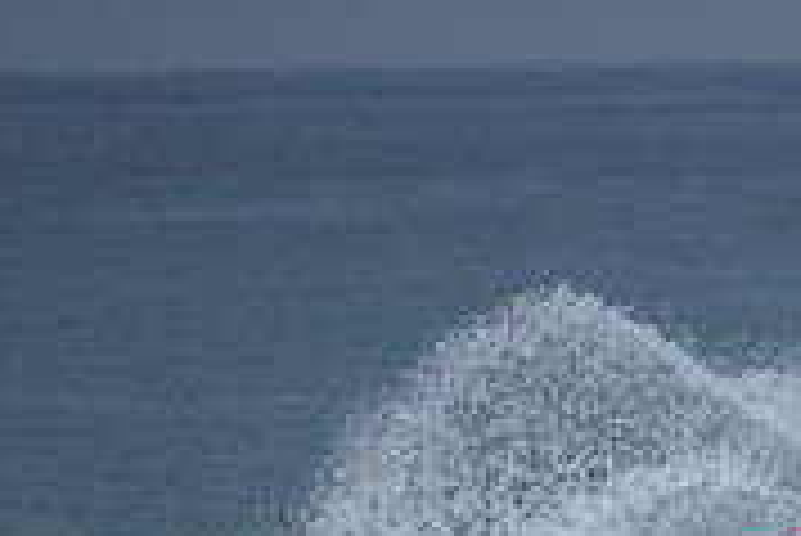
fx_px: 36207
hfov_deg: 1.3
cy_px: 745
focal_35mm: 1626
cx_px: 824
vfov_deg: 0.8
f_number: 5.6
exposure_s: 1/2000
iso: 160
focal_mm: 500
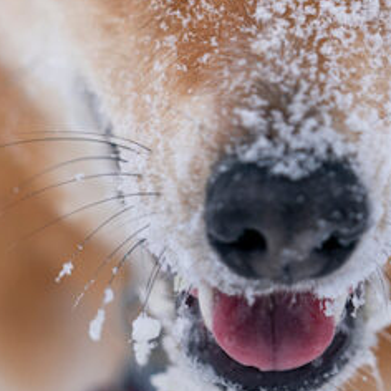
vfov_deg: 2.7
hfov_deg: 2.7
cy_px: -56
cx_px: 323
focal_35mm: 643
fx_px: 8217
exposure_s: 1/5000
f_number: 2.8
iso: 200
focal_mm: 174
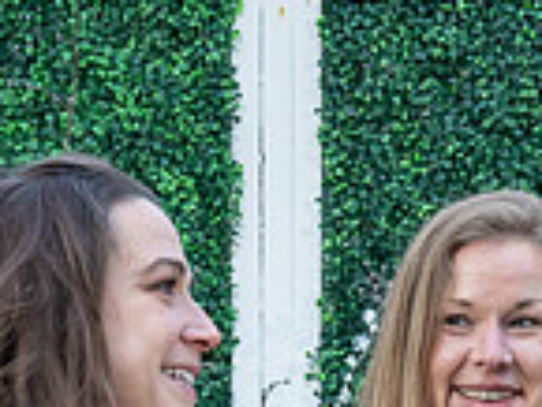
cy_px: 681
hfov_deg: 10.2
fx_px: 3040
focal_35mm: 194
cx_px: 293
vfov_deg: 7.5
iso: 2000
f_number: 4
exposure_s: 1/100
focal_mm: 43
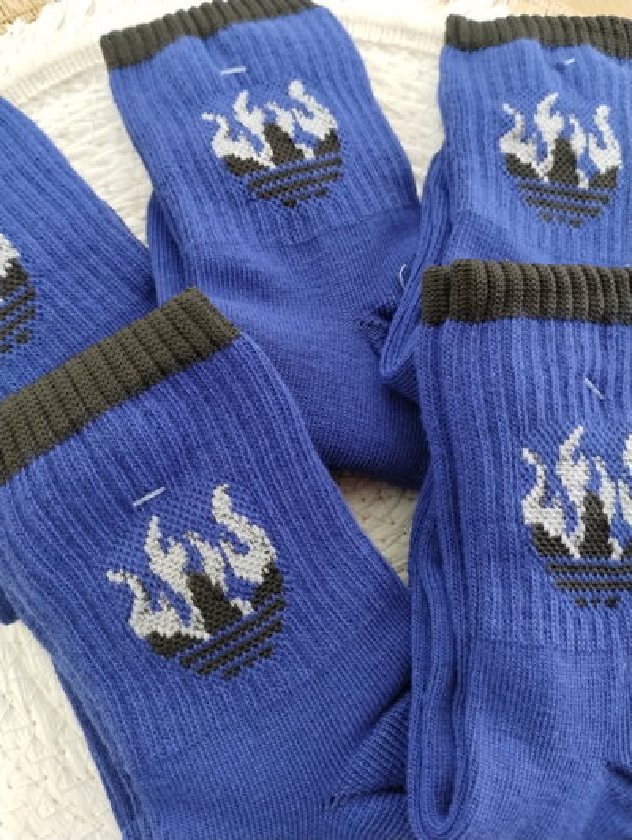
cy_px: 420
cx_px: 316
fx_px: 680
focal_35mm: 28
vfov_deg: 63.4
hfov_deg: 49.9
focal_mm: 4.27
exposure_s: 1/33.3
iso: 959
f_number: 1.8
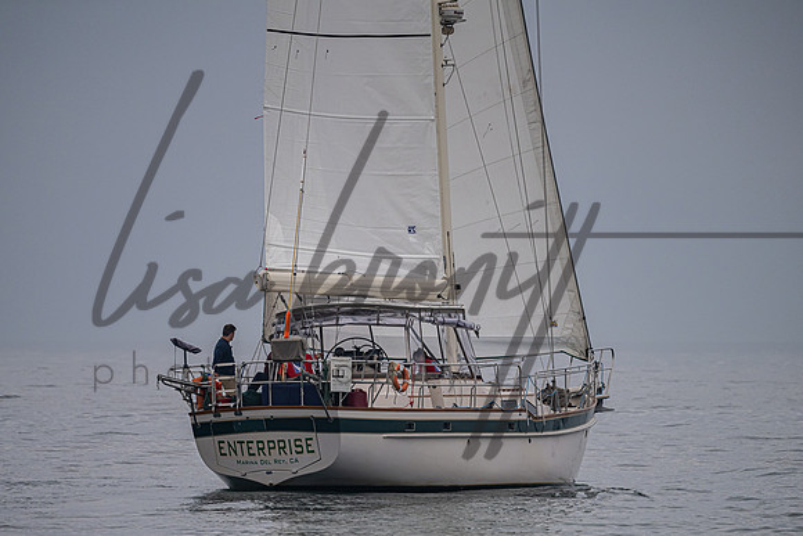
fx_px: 11531
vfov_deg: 2.7
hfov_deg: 4.0
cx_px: 401
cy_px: 337
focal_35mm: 517
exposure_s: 1/5000
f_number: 5.6
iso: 400
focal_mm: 400
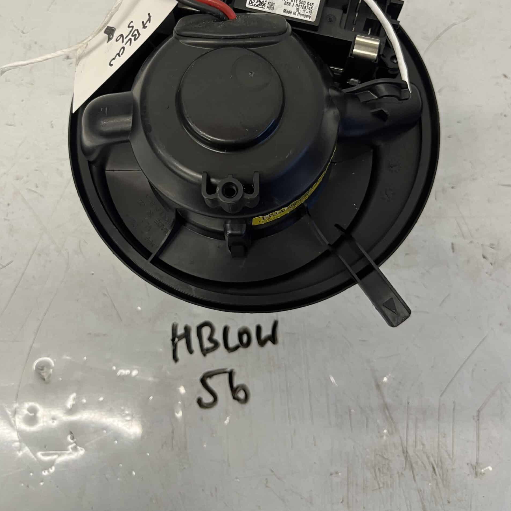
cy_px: 196
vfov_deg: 52.0
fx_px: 518
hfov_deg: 52.5
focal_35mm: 31
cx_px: 258
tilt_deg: -76.6
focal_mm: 5.1
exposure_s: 1/50
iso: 100
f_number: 1.6
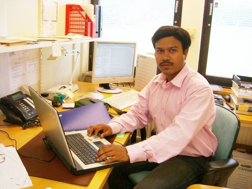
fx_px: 277
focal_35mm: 38
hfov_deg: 49.0
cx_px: 126
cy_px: 94
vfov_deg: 37.7
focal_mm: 6.2
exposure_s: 1/80
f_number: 2.7
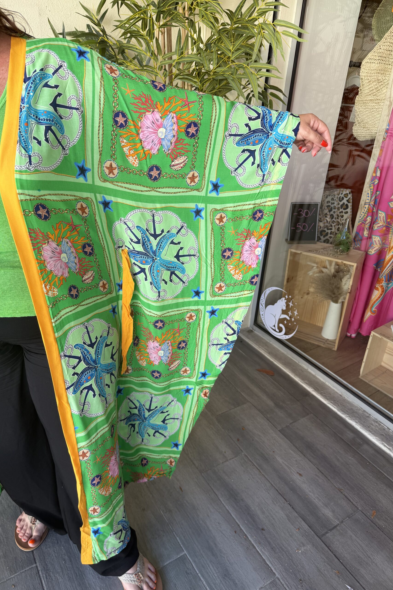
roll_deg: -2.9
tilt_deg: -28.0
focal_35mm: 25
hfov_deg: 51.3
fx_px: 409
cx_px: 184
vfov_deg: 71.5
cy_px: 295
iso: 64
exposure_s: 1/215
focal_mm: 6.76
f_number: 1.78
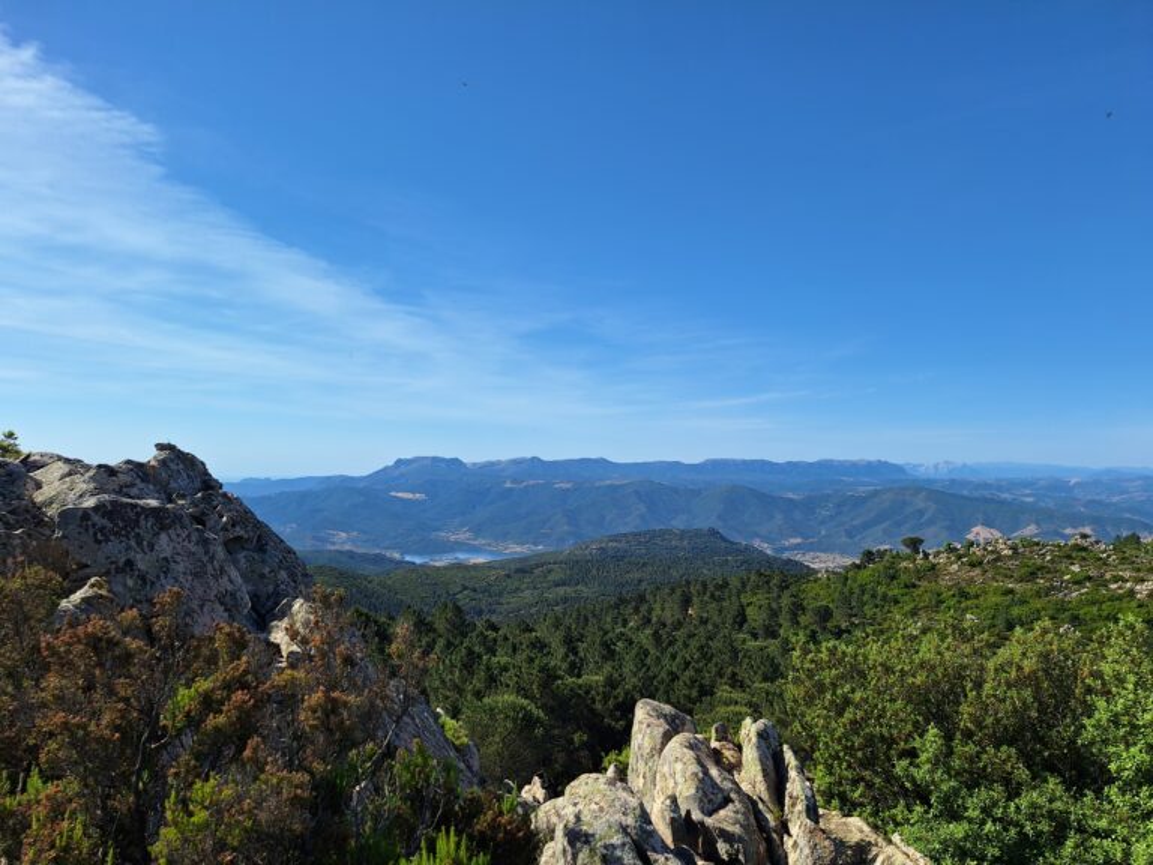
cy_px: 432
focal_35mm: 23
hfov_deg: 73.9
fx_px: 766
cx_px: 576
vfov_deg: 58.9
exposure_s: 1/3413
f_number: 1.8
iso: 40
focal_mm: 5.54
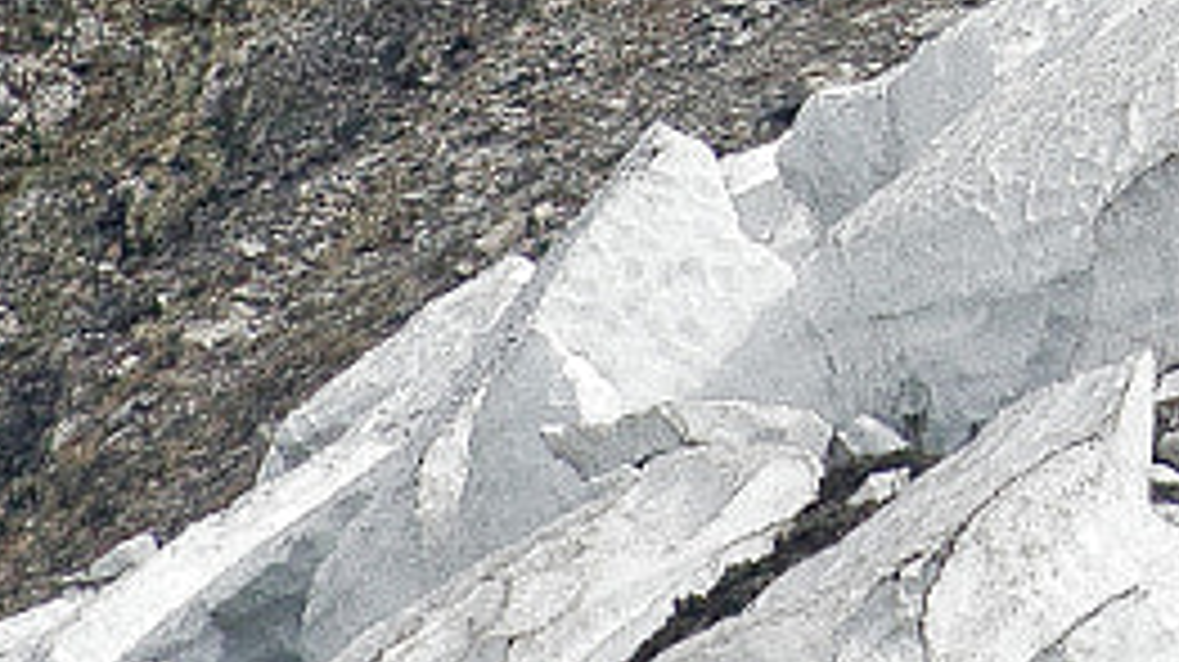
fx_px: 53207
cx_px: 1732
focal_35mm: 1703
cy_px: -781
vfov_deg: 0.7
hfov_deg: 1.3
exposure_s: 1/3200
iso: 800
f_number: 5.6
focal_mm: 97.5
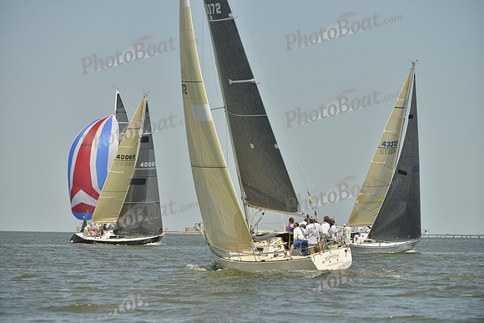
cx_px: 242
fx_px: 2689
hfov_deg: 10.3
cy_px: 162
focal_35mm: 200
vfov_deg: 6.9
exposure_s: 1/1600
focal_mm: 200
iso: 200
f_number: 5.6
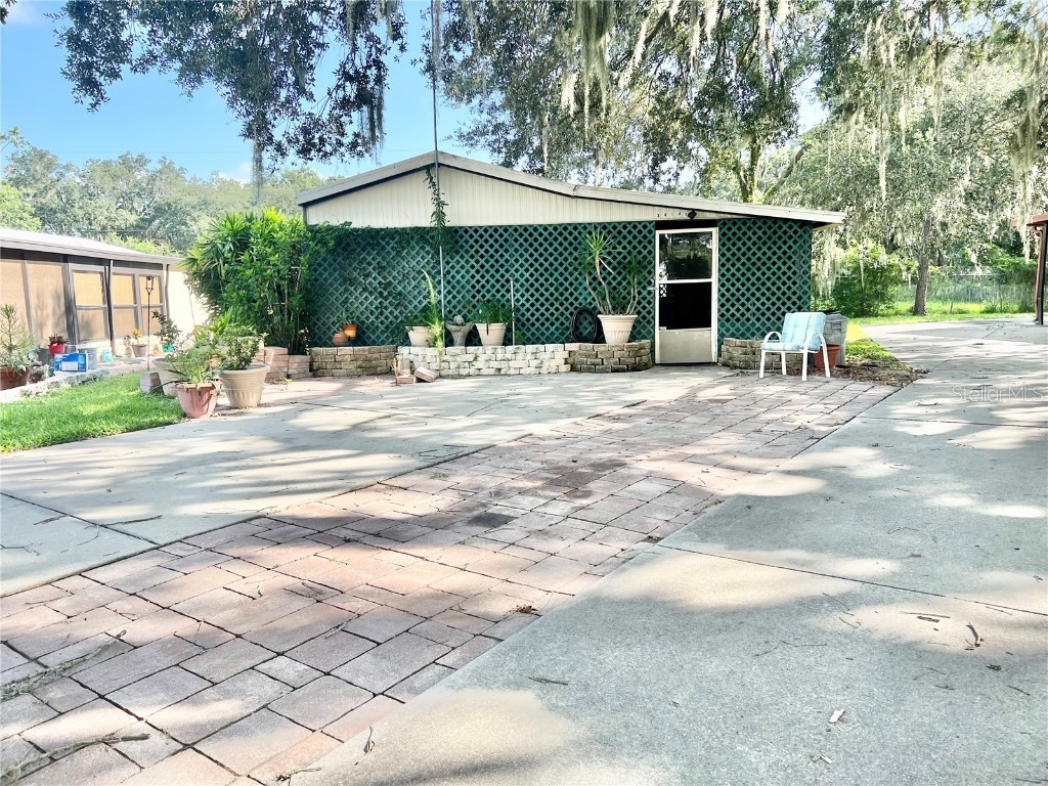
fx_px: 787
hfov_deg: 67.3
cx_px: 524
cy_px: 393
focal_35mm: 26
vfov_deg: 53.1
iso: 50
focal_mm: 5.7
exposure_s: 1/894
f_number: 1.5
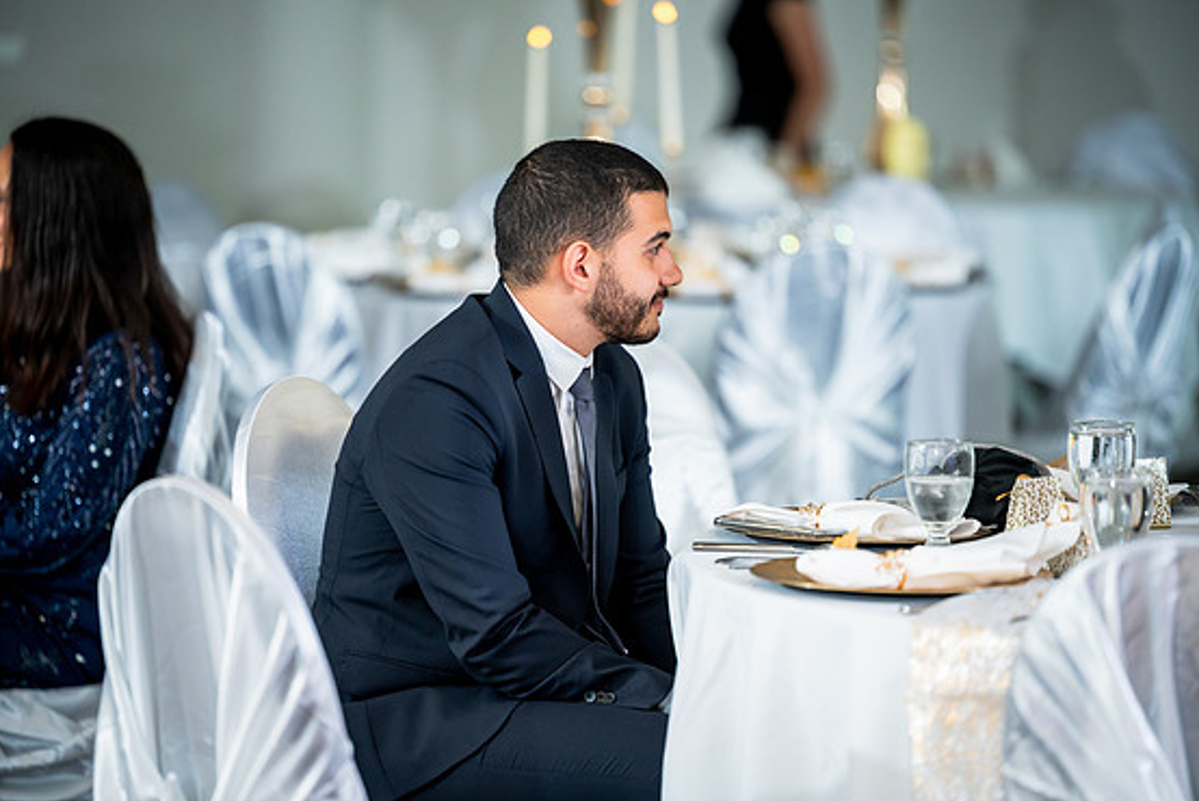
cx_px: 589
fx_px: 5231
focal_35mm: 157
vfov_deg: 8.8
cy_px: 417
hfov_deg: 13.1
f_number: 2
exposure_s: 1/200
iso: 640
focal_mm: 150
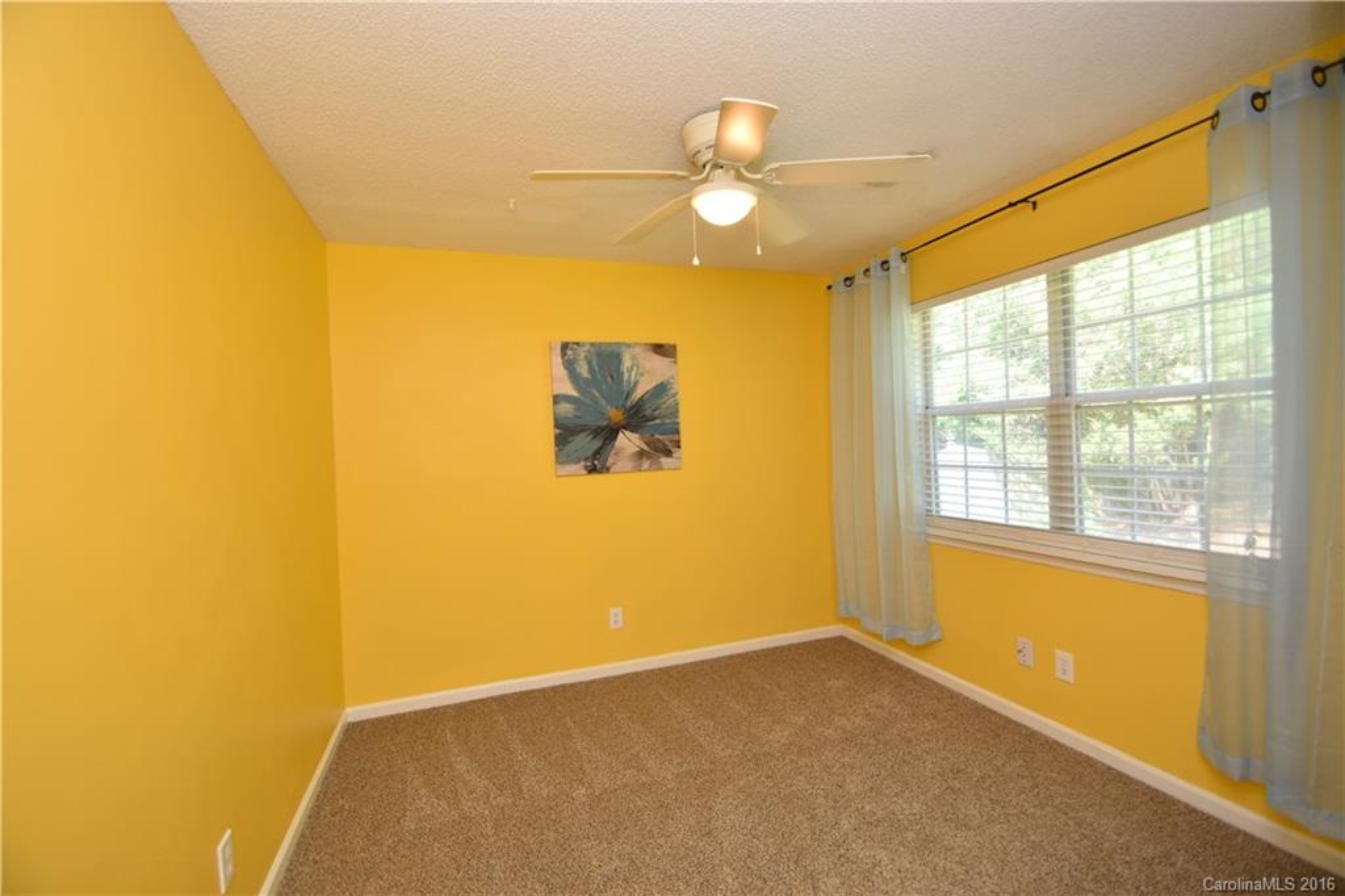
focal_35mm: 15
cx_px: 672
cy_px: 448
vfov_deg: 77.3
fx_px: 560
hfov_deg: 100.4
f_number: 4
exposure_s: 1/60
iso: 250
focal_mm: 10
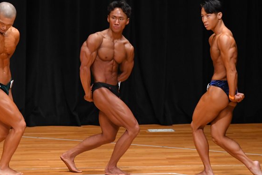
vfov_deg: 3.7
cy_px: 92
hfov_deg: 5.5
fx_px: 2735
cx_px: 124
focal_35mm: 376
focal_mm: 180
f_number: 5.6
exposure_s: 1/400
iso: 4000
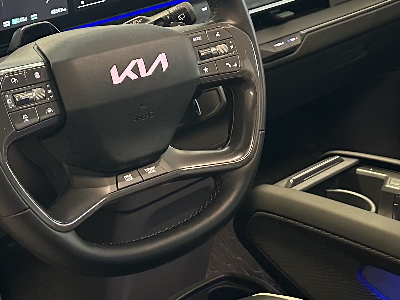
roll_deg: +0.3
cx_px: 140
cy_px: 128
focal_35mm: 81
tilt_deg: -22.6
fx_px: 936
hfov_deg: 24.0
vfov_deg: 18.2
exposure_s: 1/50
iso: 640
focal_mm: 6.86
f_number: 1.78
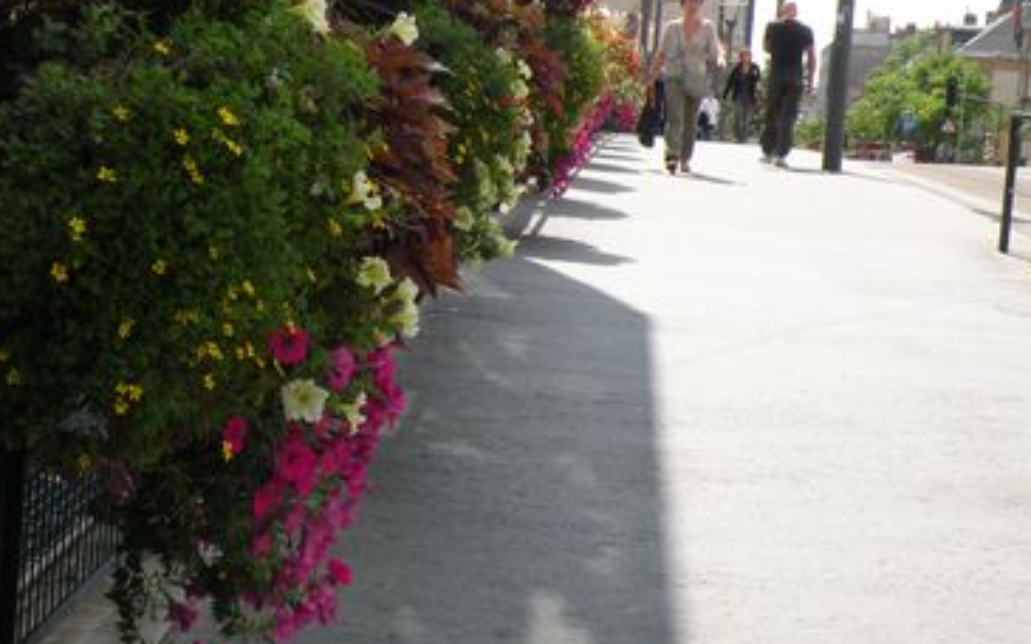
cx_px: 319
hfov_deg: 24.8
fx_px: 2332
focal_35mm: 83
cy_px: 275
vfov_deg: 15.7
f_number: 5.6
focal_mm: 9.8
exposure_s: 1/225
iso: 64
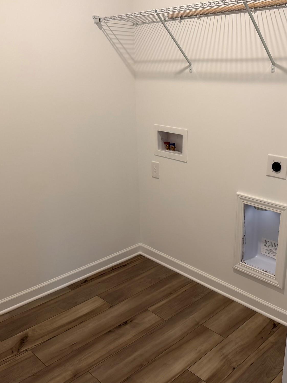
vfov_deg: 55.3
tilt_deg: -16.2
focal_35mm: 33
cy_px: 189
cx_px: 192
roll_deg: -0.5
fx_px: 365
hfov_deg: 42.3
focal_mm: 6.76
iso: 200
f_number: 1.78
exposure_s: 1/120
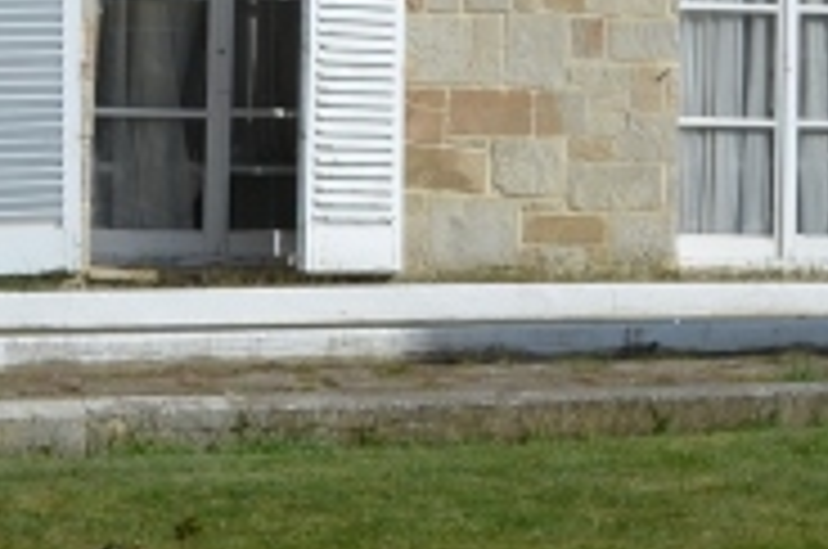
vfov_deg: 4.7
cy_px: -936
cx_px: 1206
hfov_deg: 7.2
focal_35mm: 284
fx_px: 6521
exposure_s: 1/320
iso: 100
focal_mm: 34
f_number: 9
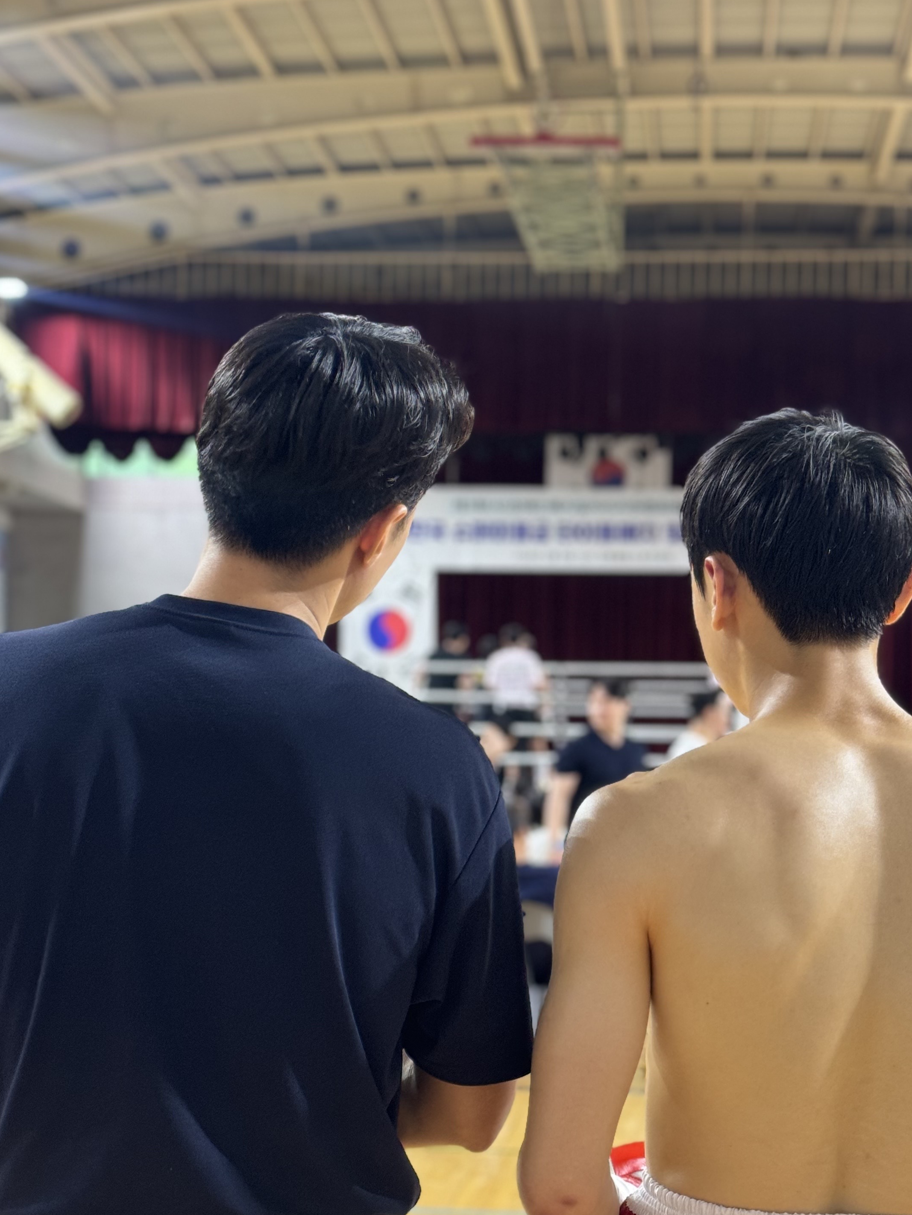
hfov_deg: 21.6
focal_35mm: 68
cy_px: 762
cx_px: 465
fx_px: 2388
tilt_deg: +0.3
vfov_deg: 28.5
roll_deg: -1.3
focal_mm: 6.76
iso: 160
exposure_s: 1/60
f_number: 1.78
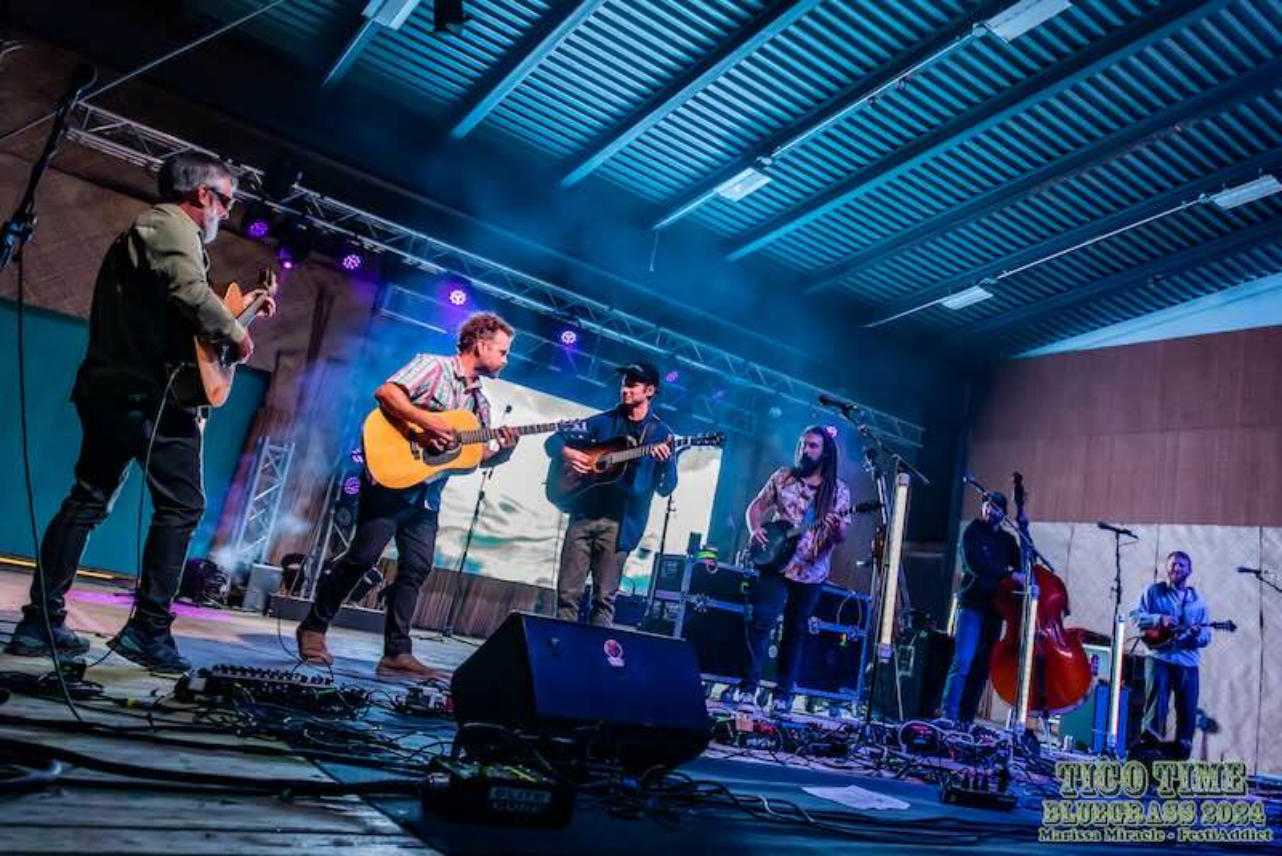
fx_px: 855
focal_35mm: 24
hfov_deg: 73.7
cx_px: 641
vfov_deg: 53.2
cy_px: 428
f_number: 4
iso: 3200
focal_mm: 24
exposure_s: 1/200
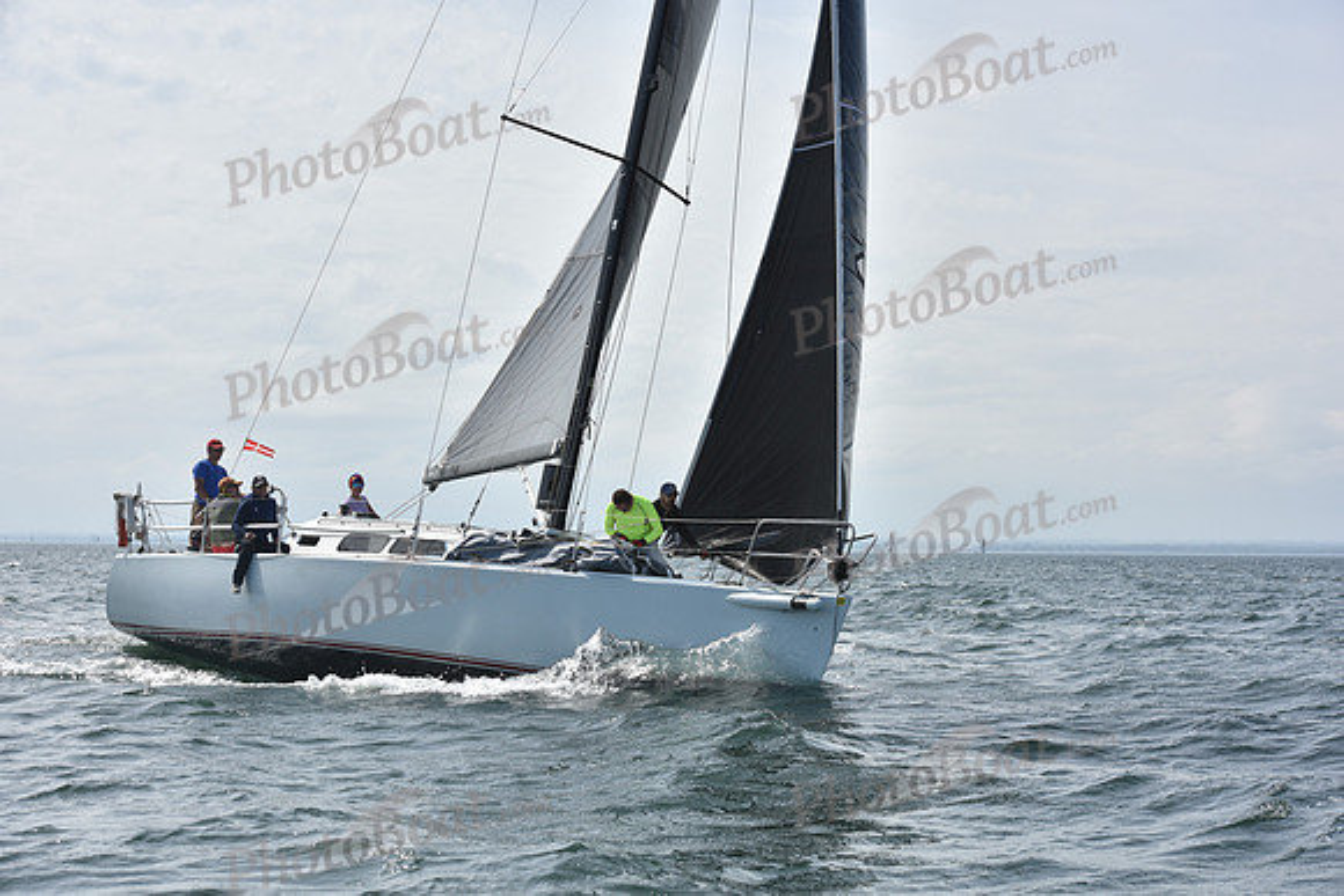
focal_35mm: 70
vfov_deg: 19.5
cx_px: 672
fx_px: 2614
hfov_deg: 28.8
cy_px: 448
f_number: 9
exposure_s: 1/800
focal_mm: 70
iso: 200
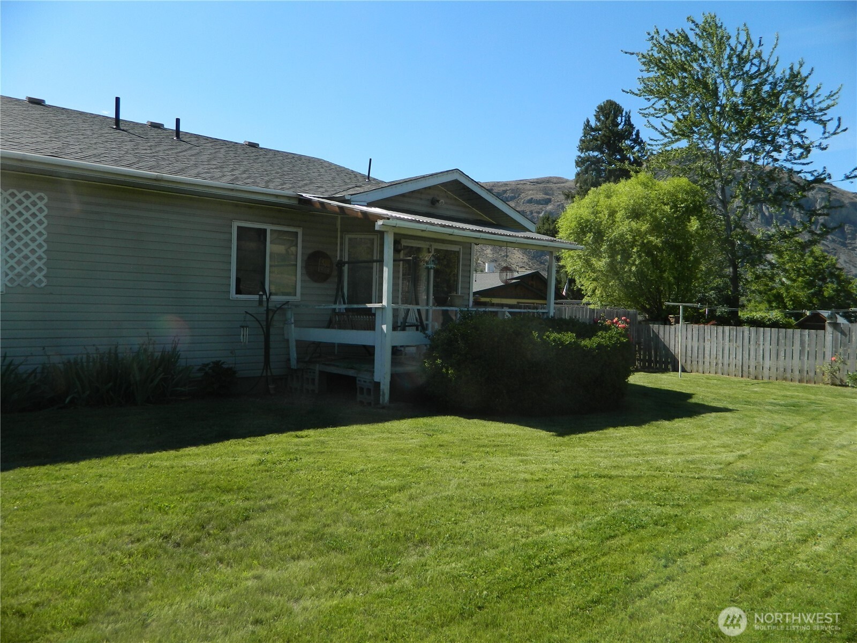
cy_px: 322
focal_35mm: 25
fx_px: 619
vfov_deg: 54.9
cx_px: 428
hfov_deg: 69.4
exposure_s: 1/1000
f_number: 3.1
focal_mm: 4.5
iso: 80
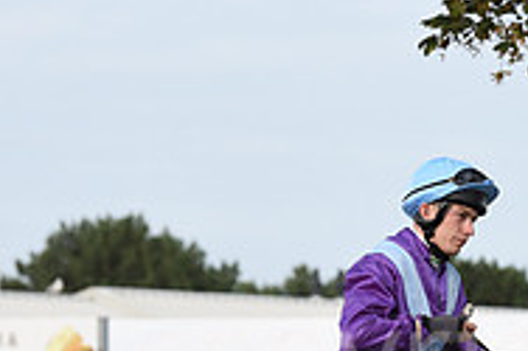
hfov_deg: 4.8
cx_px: 500
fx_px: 6330
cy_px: 538
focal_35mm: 432
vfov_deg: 3.2
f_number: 5.6
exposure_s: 1/1250
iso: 800
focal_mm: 140
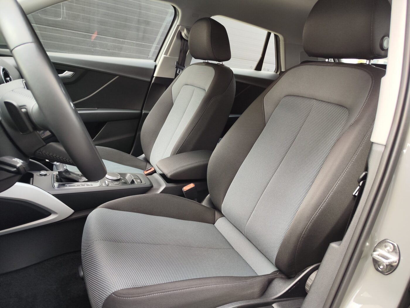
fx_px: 272
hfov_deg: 73.9
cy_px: 154
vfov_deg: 58.9
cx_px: 205
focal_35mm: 23
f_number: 1.69
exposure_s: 1/100
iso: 314
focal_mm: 7.01
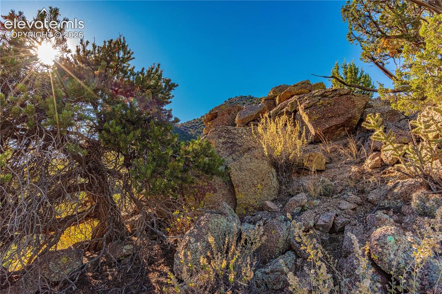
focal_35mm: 24
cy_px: 147
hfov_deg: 73.8
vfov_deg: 53.1
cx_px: 221
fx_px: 295
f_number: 20
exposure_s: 1/160
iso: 1800
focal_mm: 24
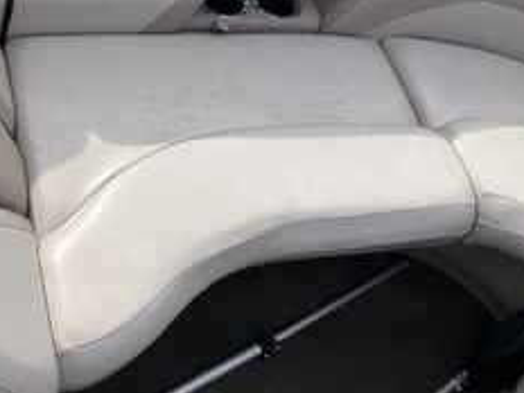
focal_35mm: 50
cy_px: 117
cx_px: 138
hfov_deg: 37.4
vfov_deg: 28.8
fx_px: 757
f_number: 1.8
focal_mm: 3
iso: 25
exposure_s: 1/1342
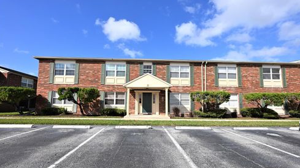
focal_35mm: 16
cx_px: 148
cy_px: 97
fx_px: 124
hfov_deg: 101.0
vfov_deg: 68.2
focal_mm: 14.5
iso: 100
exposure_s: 1/200
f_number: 11
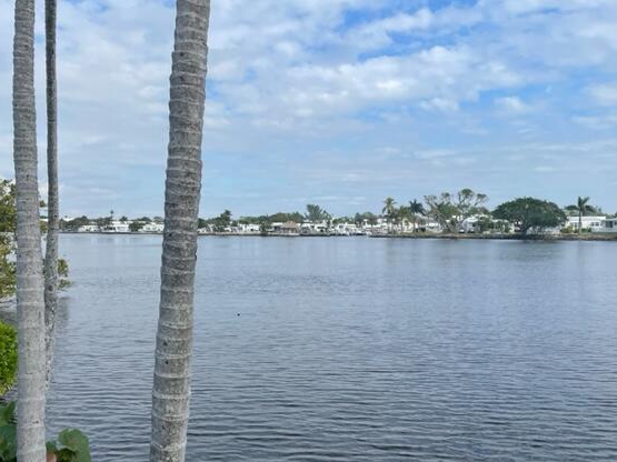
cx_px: 295
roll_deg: +1.0
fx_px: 535
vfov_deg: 46.7
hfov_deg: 59.9
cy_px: 249
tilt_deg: -2.0
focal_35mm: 30
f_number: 1.6
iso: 32
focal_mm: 4.2
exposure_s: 1/3610
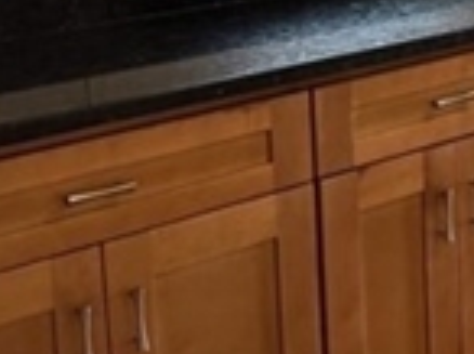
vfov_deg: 15.7
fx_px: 1244
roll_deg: +1.0
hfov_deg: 20.1
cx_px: 580
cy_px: -44
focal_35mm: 91
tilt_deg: -7.8
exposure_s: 1/120
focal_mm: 5.7
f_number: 1.5
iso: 80
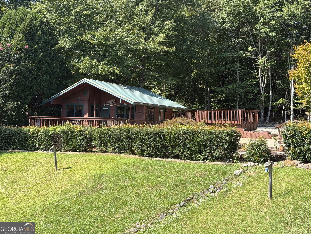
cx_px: 156
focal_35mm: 48
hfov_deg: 39.7
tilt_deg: +1.1
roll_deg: -2.0
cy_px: 117
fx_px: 431
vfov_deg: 30.3
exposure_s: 1/1377
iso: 64
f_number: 1.78
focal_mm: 6.76
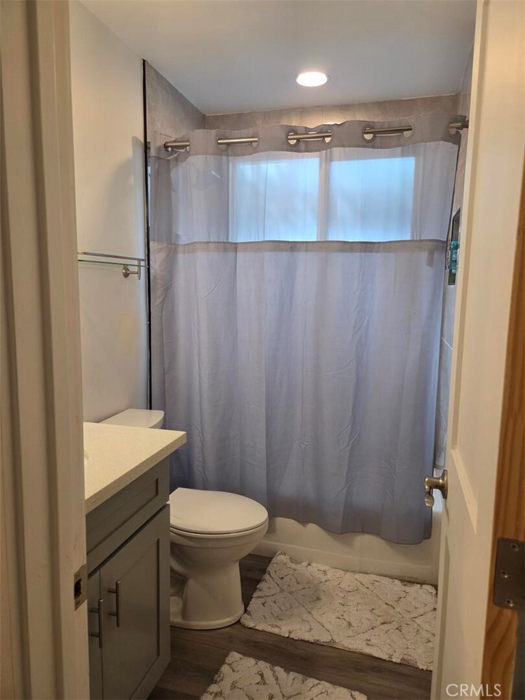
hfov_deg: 58.9
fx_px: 465
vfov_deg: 73.9
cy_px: 350
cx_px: 262
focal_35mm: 23
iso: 160
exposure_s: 1/120
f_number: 1.8
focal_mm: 5.4
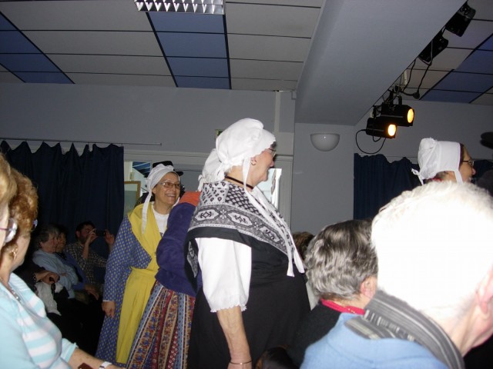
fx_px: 541
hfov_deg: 49.0
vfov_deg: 37.7
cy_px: 184
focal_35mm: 38
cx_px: 246
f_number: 2.8
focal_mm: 7.8
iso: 79
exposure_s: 1/64
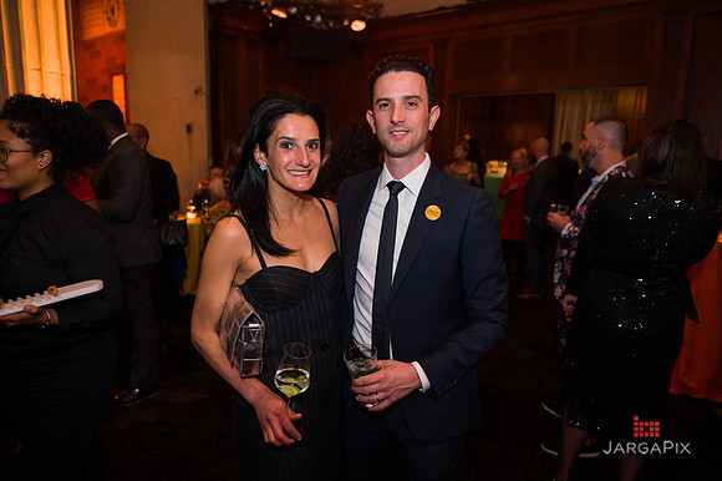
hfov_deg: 69.4
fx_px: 521
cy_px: 240
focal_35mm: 26
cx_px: 361
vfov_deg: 49.5
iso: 1600
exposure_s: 1/200
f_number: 3.2
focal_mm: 26
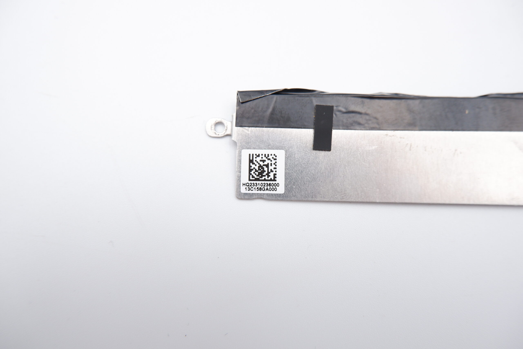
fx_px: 334
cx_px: 262
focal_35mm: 23
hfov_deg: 76.1
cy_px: 174
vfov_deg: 55.1
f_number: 5.6
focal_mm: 15
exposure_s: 1/170
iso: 800
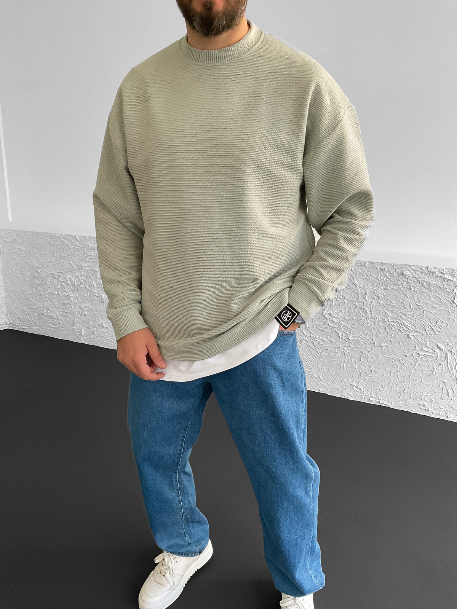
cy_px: 304
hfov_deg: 48.2
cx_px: 228
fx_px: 510
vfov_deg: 61.7
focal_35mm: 29
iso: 64
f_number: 1.8
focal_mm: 3
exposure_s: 1/105
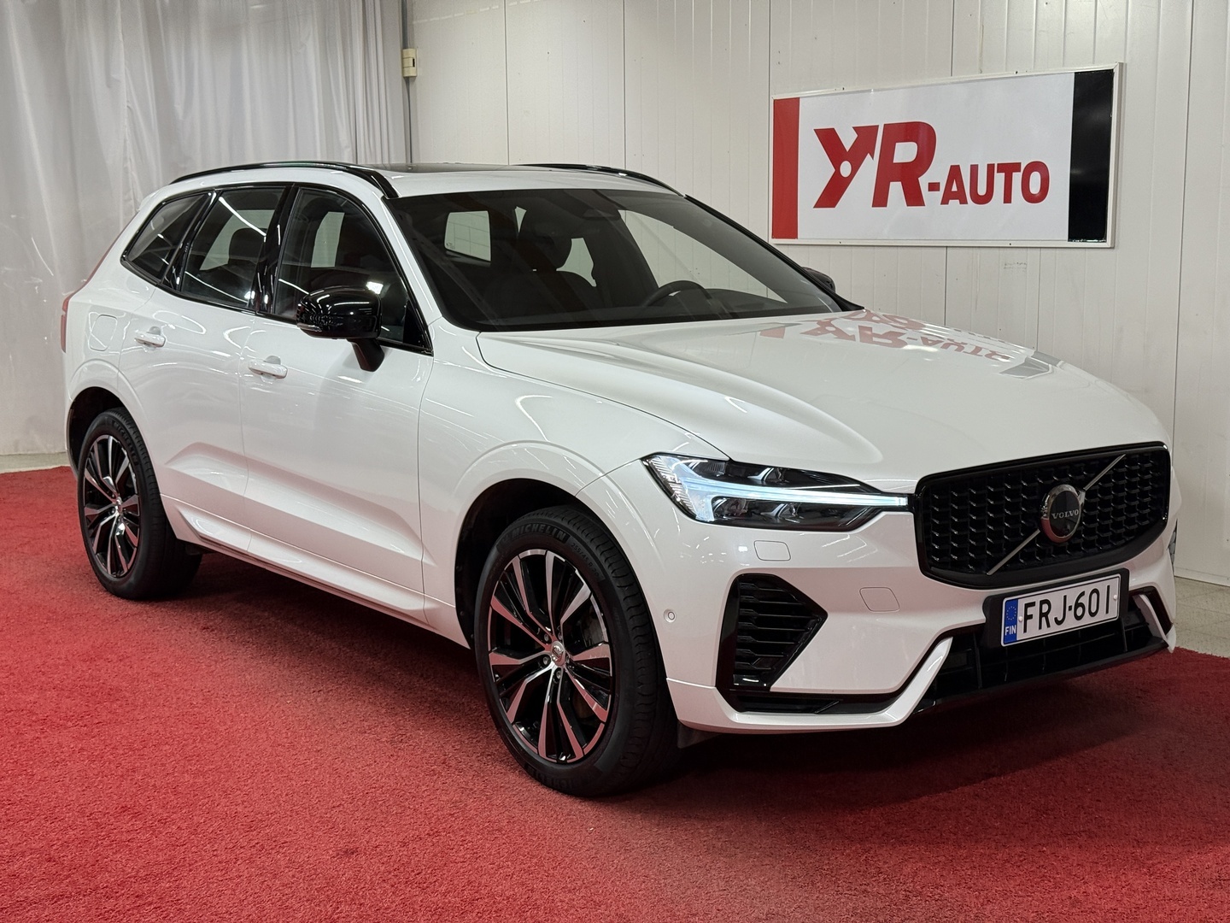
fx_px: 1706
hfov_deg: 39.7
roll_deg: +0.3
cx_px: 615
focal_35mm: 48
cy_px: 462
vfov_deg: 30.3
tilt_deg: -8.1
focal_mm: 6.76
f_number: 1.78
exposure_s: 1/117
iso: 100
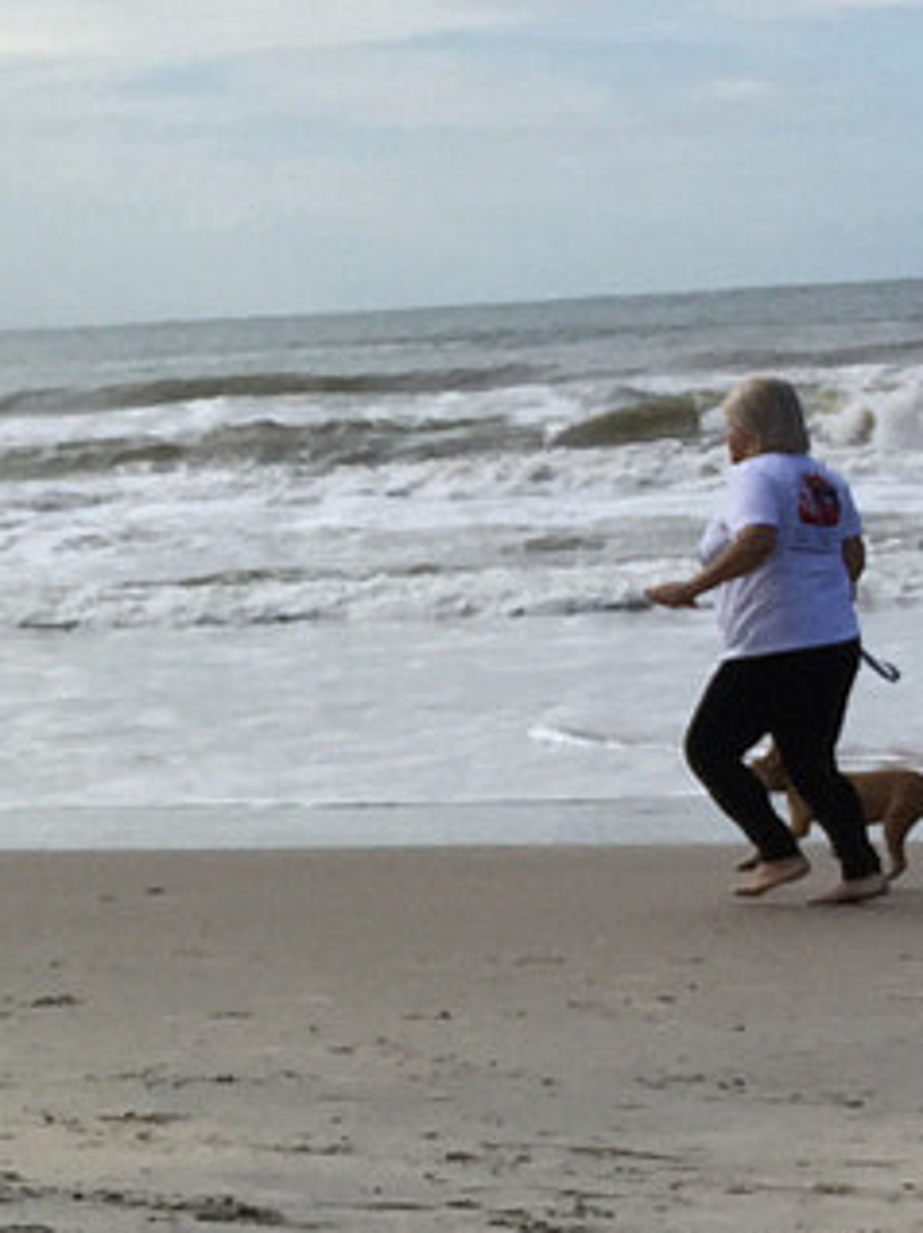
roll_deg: +2.5
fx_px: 5198
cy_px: 1663
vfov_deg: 13.0
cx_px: -807
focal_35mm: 146
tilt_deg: -10.7
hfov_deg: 9.6
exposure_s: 1/2326
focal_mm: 4.15
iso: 32
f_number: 2.2
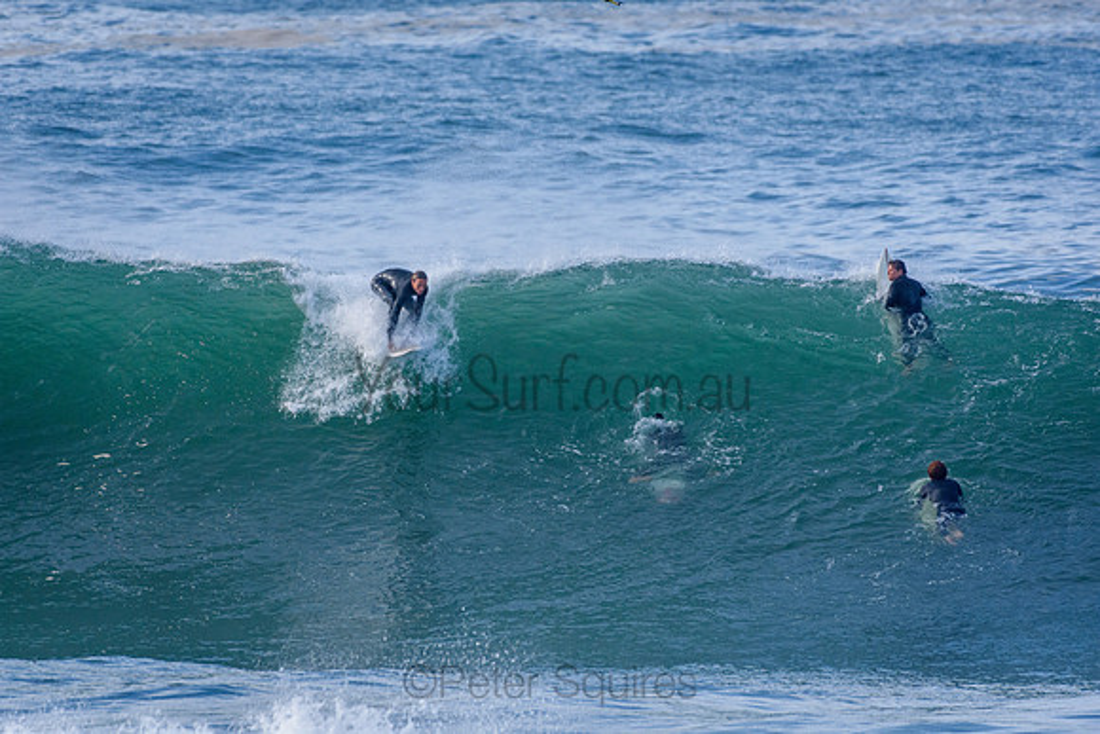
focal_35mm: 750
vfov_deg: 1.8
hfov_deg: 2.7
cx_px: 550
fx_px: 22921
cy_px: 367
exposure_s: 1/2000
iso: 500
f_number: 5.6
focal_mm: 500
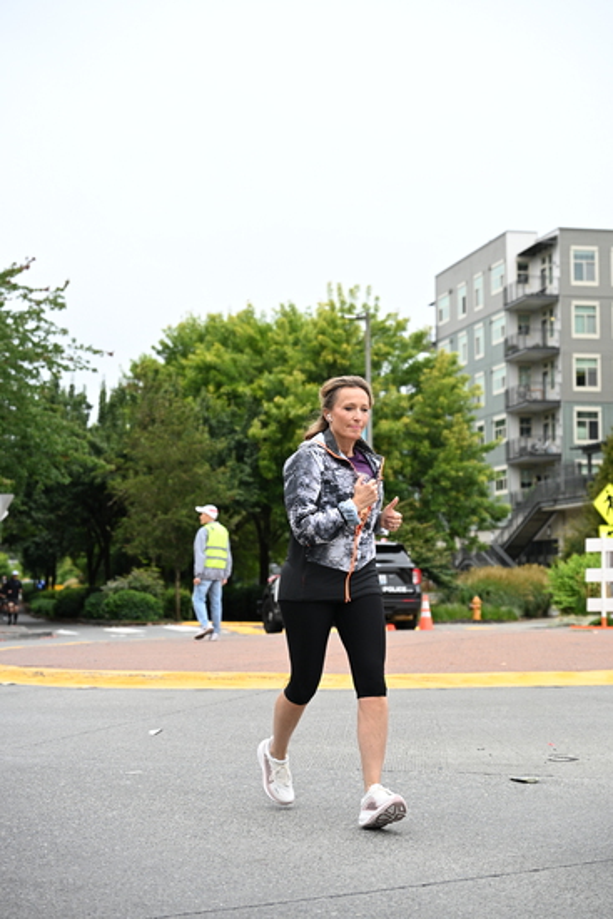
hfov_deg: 21.9
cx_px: 306
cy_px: 460
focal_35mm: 62
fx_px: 1582
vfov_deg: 32.4
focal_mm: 62
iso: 1600
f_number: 4
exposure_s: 1/800
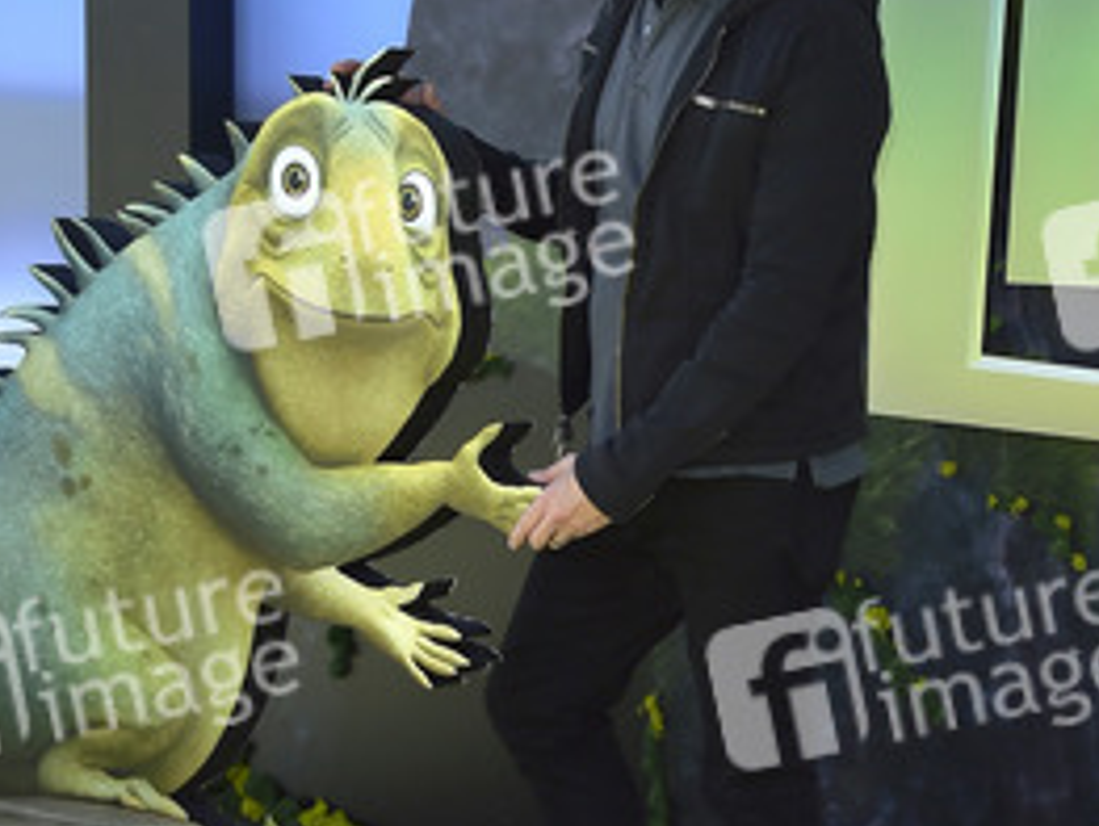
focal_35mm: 66
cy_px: 461
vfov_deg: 22.3
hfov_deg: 29.4
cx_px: 543
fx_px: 2097
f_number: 7.1
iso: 125
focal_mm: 45
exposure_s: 1/250
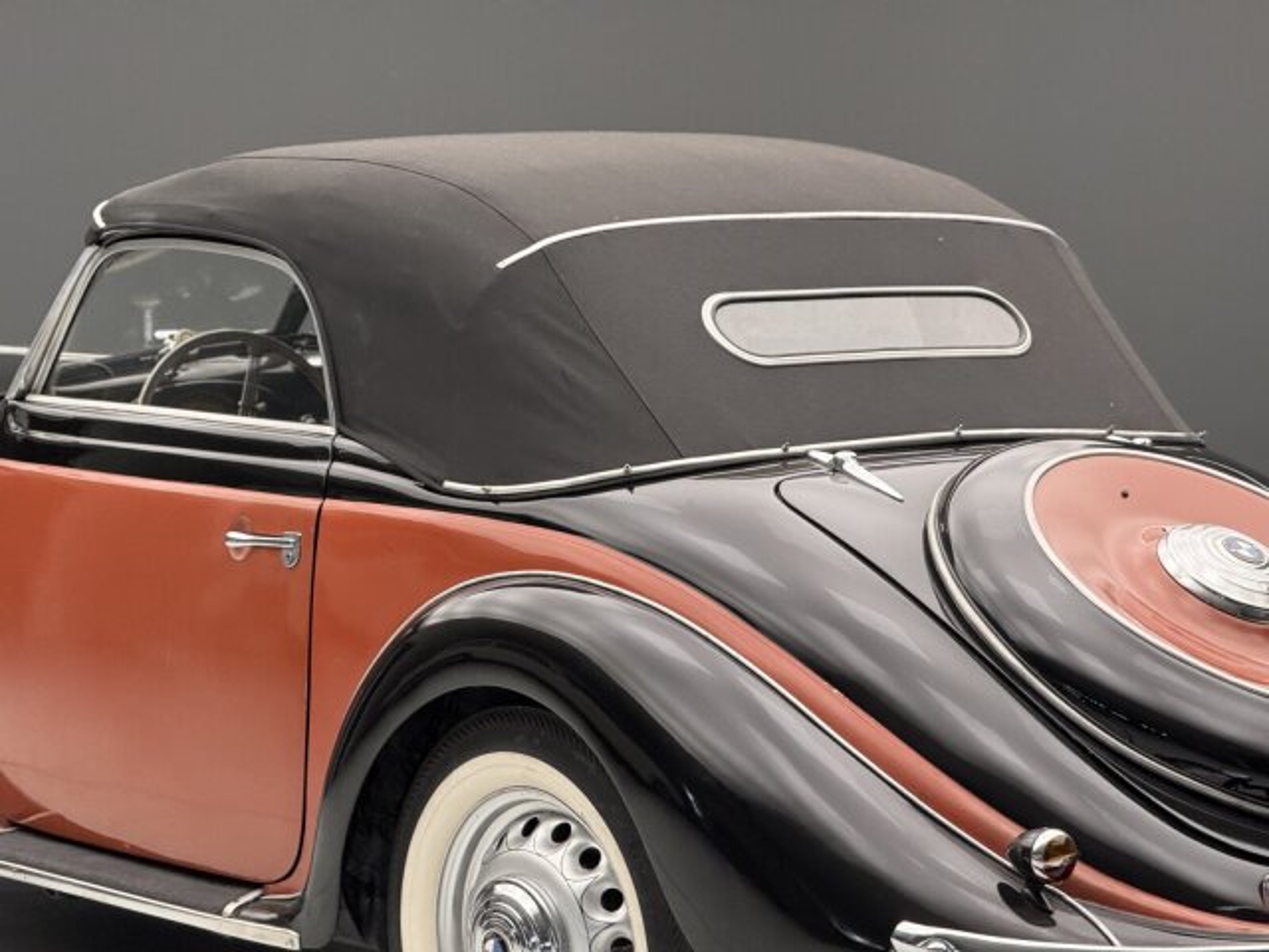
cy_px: 476
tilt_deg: -4.7
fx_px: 4399
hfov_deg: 16.4
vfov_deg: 12.3
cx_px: 634
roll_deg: +0.2
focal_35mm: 120
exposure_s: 1/49
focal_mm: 15.66
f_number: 2.8
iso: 320
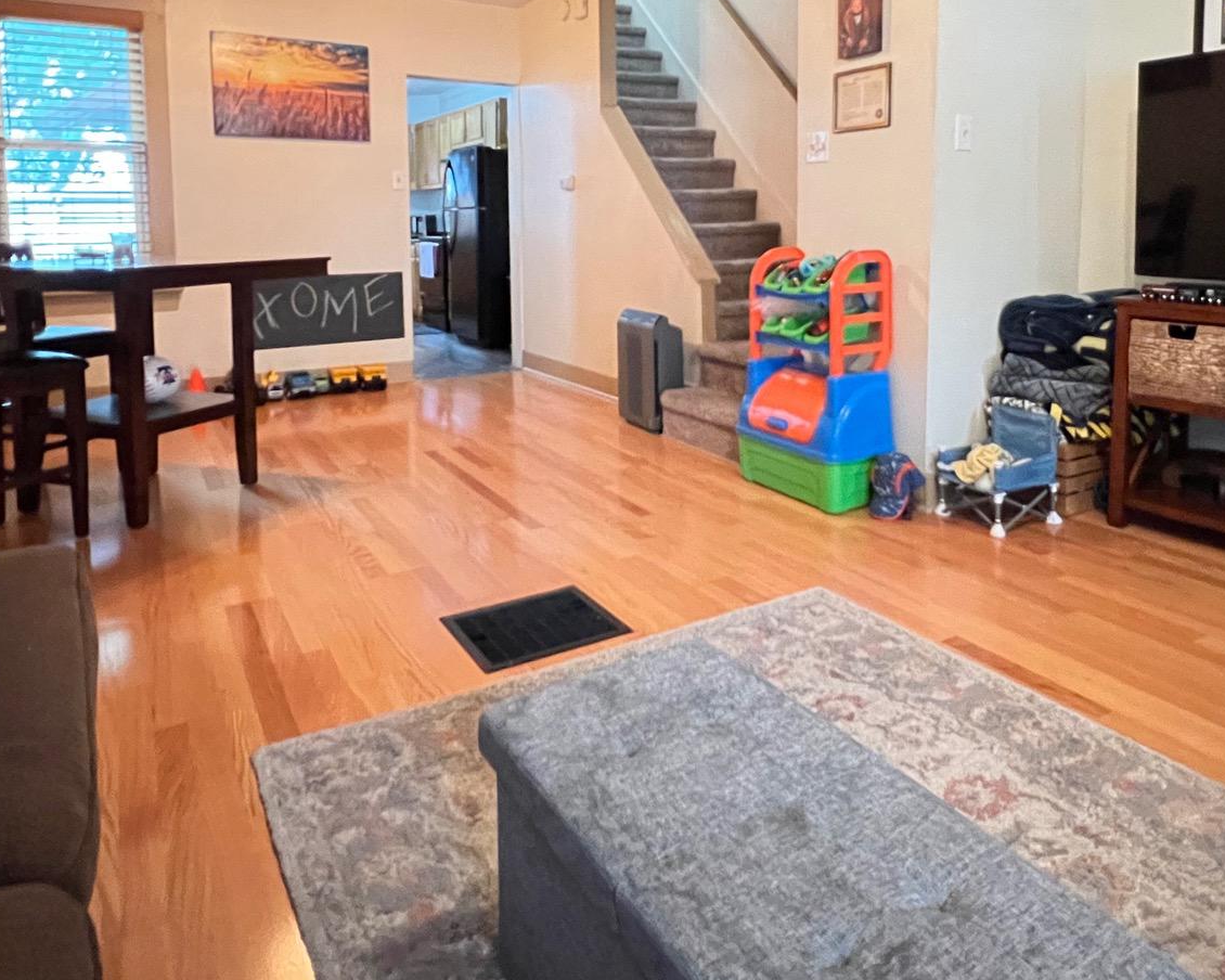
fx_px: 834
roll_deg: +0.6
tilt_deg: -4.7
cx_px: 649
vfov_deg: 58.9
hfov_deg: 72.5
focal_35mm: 23
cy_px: 295
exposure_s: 1/30
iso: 1250
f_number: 1.8
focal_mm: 1.57
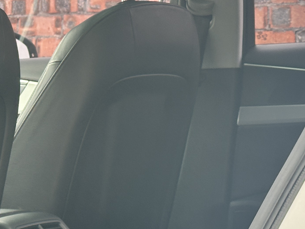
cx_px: -9
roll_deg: +1.2
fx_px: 1225
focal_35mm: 139
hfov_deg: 14.0
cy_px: 131
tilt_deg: -2.7
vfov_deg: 10.7
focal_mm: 6.86
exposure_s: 1/121
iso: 80
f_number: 1.78
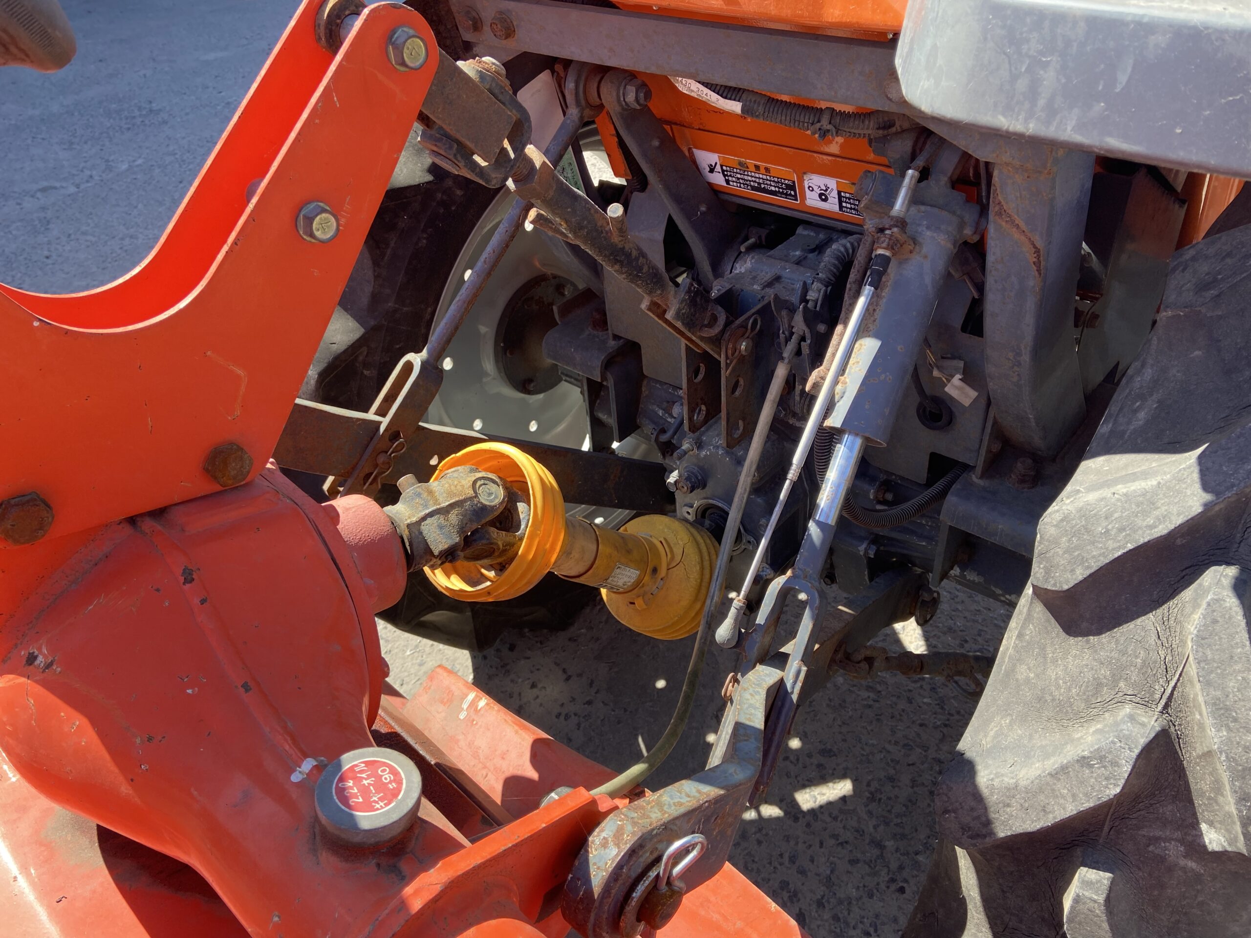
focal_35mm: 26
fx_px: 940
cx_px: 626
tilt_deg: -39.2
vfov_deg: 53.1
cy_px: 469
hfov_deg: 67.3
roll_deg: -5.0
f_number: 1.8
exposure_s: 1/354
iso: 32
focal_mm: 4.25
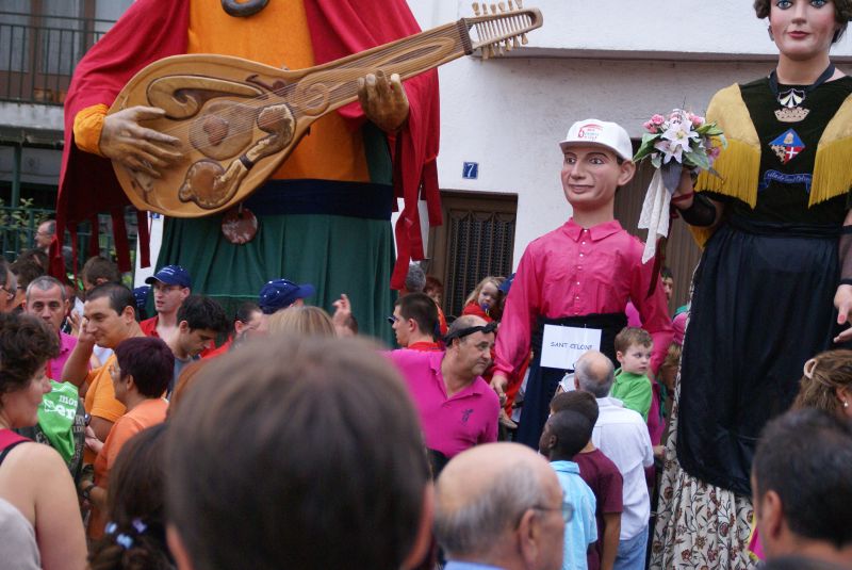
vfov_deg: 18.2
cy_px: 285
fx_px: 1777
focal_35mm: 75
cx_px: 426
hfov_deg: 27.0
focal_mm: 50
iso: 400
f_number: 5
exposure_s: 1/160
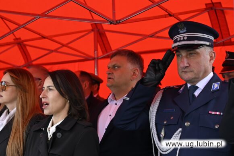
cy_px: 77
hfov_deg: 32.4
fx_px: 403
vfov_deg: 21.9
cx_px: 114
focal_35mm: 62
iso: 400
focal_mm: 40
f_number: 4
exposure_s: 1/250
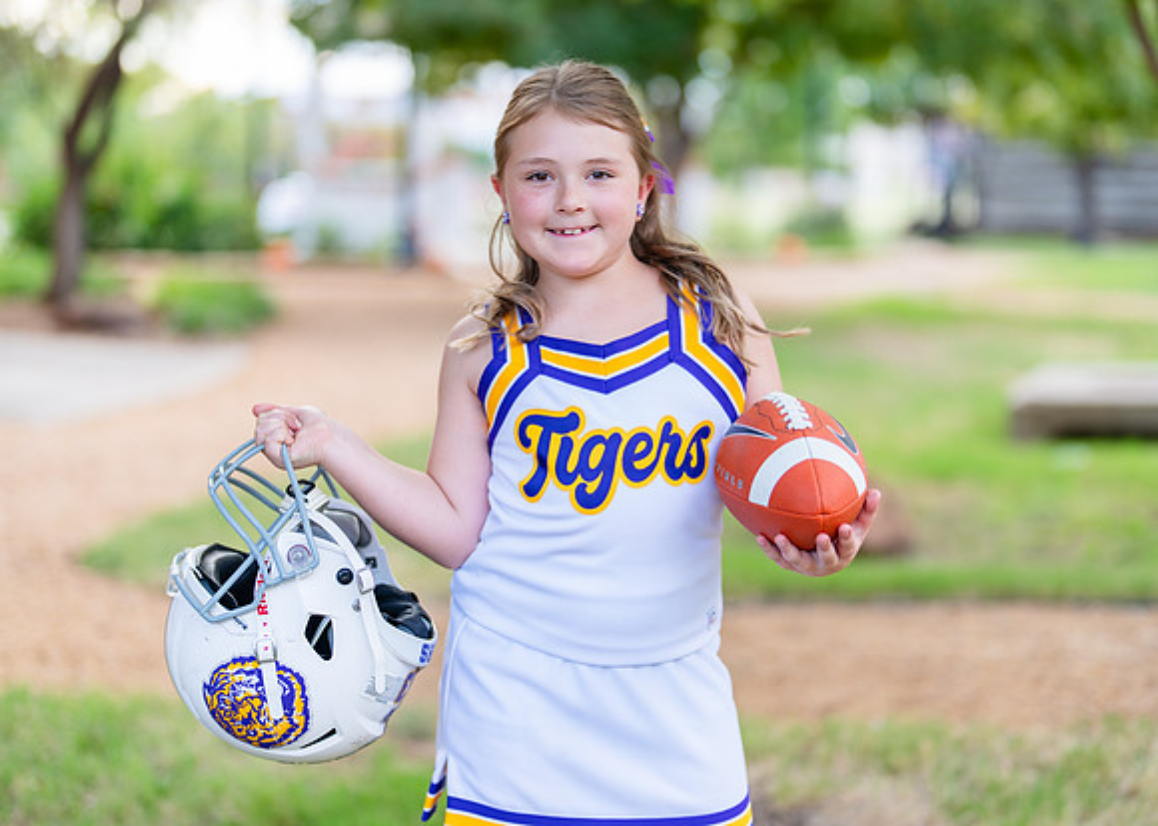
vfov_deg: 24.0
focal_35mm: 59
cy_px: 380
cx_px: 631
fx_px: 1943
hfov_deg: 33.2
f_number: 1.2
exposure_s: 1/400
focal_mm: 50
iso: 125
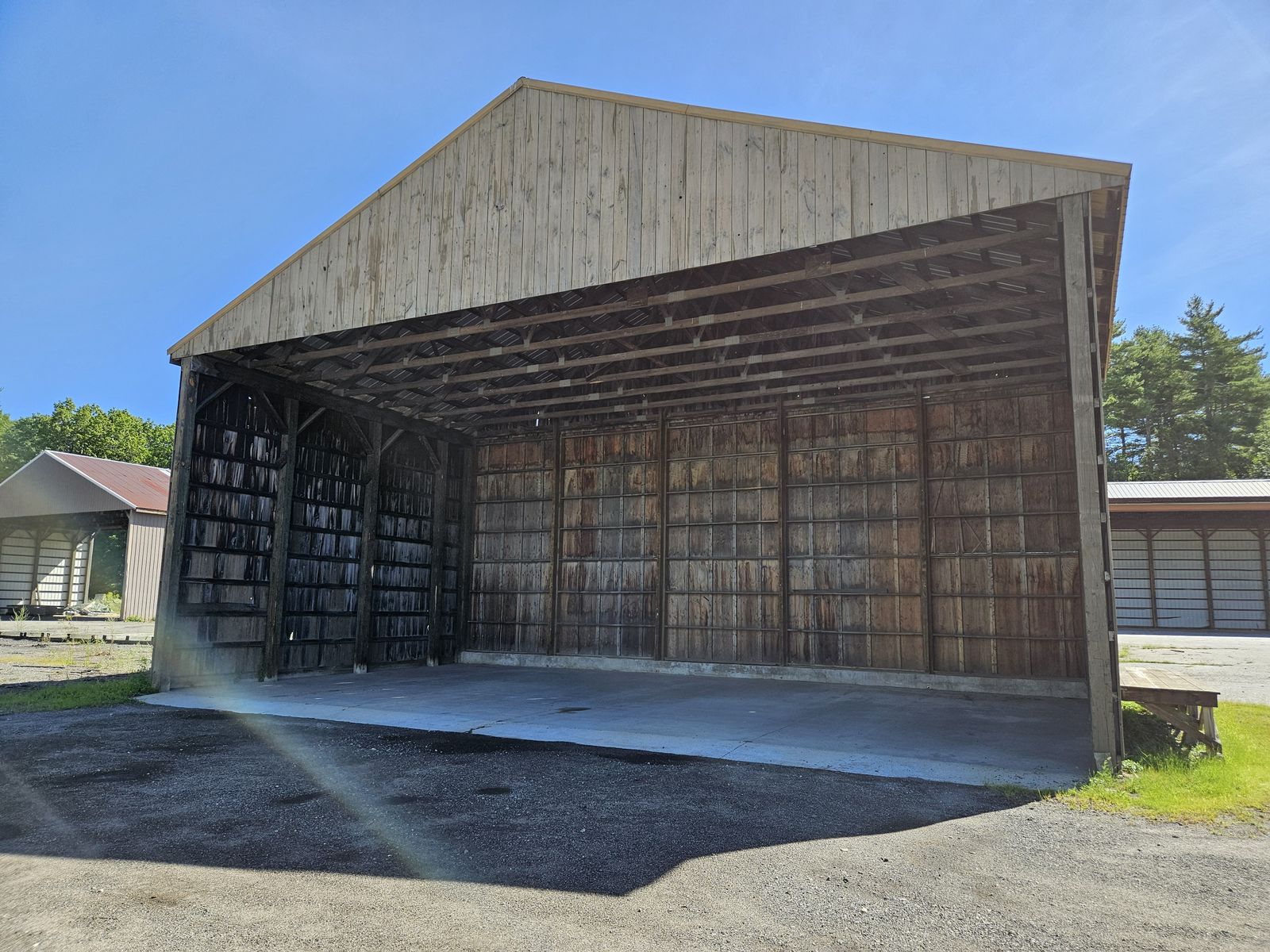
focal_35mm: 23
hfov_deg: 73.9
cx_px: 635
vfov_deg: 58.9
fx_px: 844
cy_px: 476
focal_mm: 5.4
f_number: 1.8
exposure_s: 1/1102
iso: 50
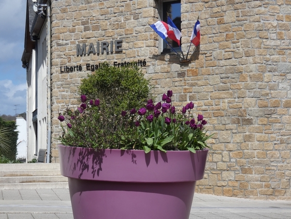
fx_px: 681
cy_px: 110
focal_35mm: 81
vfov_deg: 18.2
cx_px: 146
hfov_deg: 24.1
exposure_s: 1/800
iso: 80
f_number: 4.5
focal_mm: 14.5
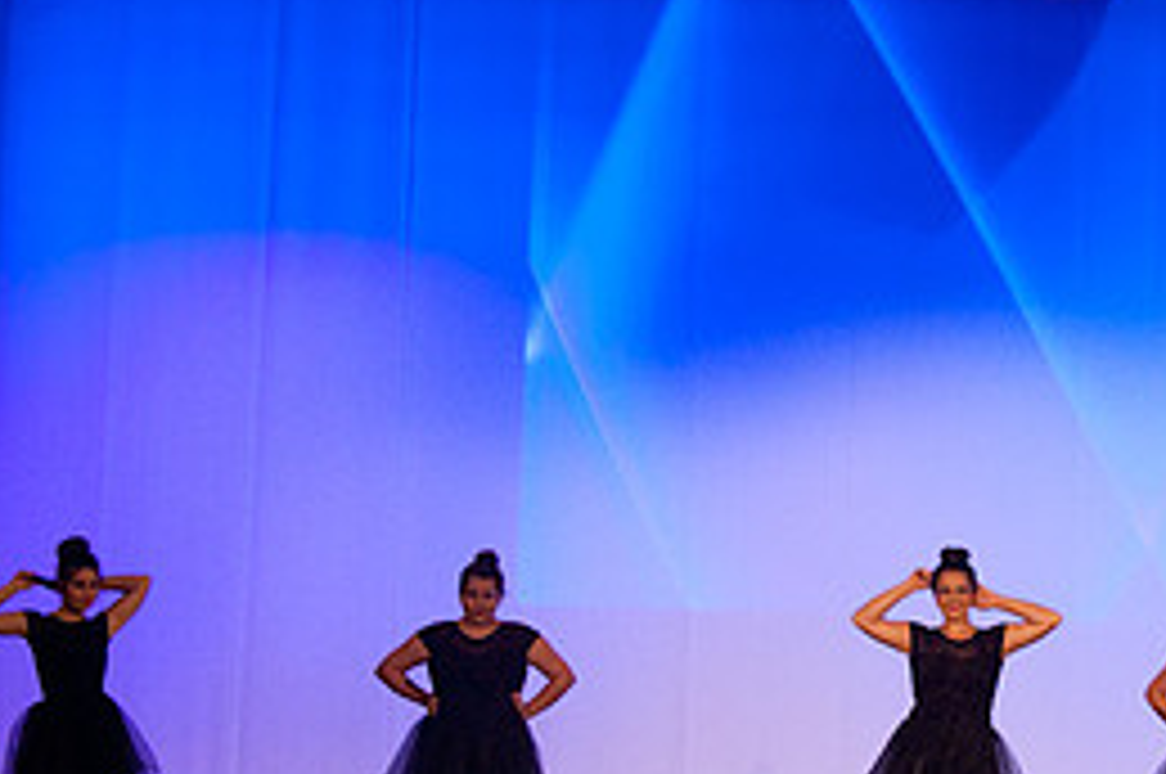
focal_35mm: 157
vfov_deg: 8.7
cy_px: 333
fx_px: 5079
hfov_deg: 13.0
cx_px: 1044
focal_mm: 70
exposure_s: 1/200
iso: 3200
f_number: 2.8
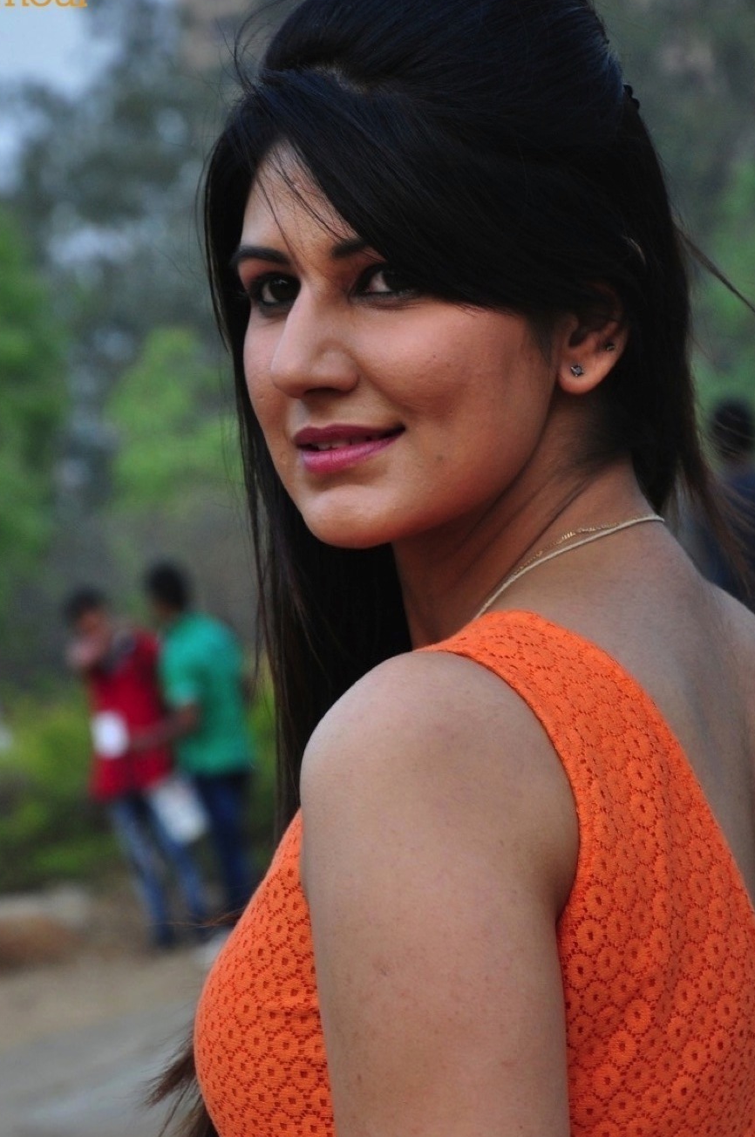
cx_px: 315
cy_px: 750
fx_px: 5898
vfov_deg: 11.0
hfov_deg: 7.3
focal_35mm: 187
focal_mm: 90
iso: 450
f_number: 5.6
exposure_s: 1/80
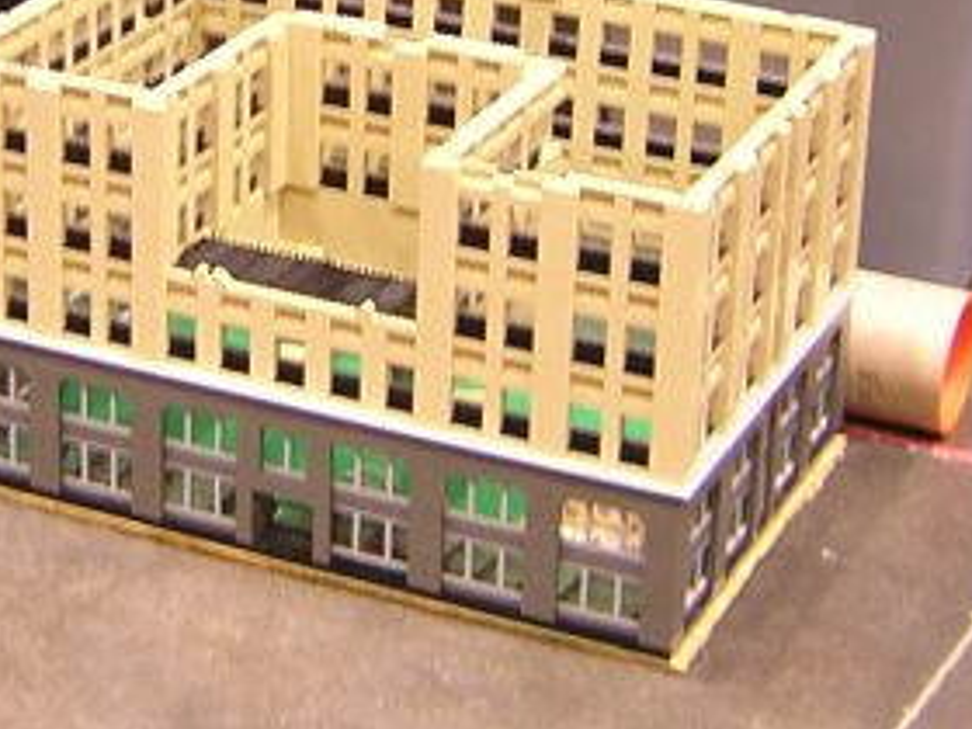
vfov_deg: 14.0
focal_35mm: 103
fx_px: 2892
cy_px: -111
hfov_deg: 18.9
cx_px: 236
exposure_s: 1/4.4
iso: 100
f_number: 2.6
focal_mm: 4.7
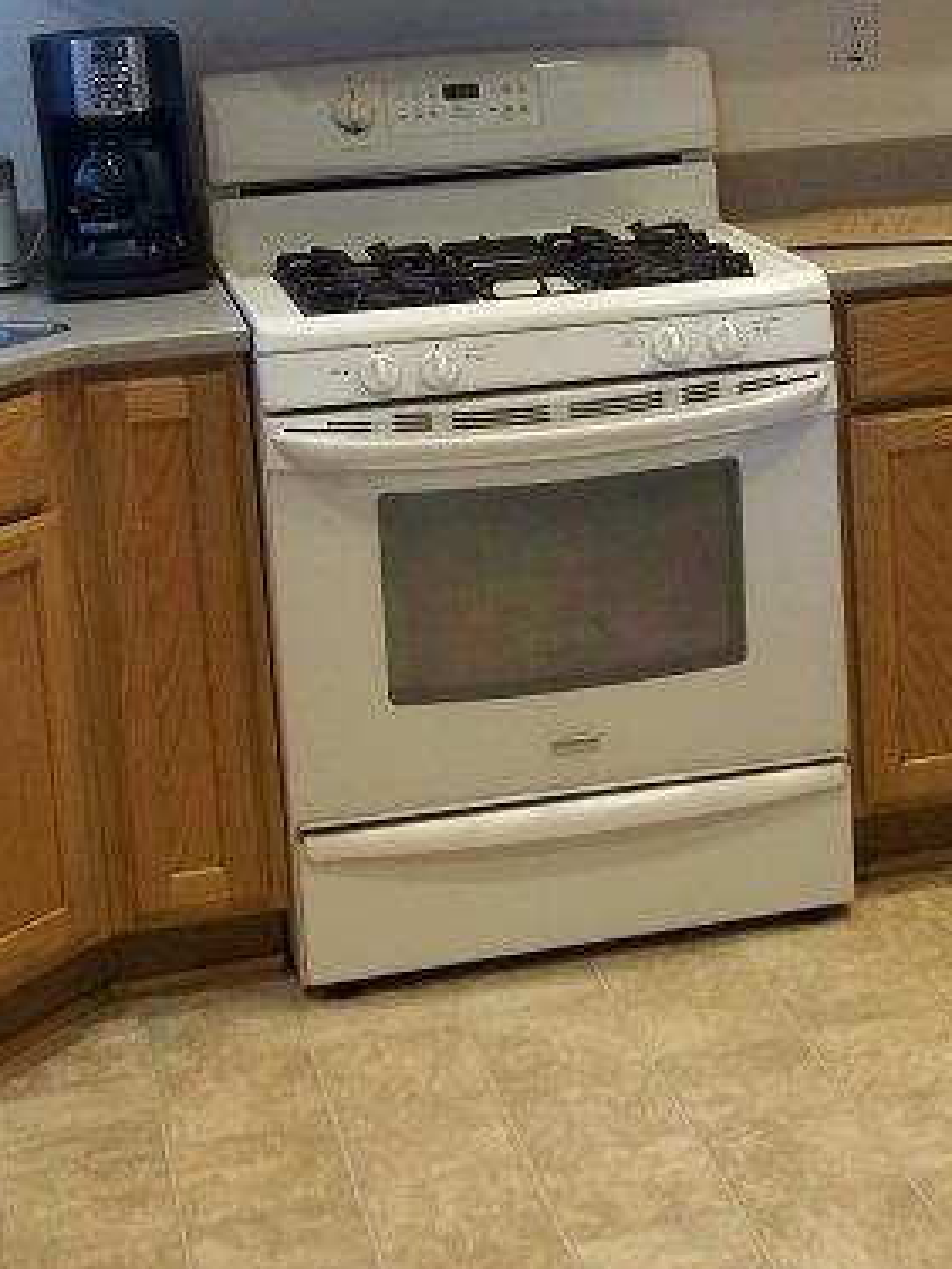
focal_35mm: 73
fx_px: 2677
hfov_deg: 19.8
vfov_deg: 26.4
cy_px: 331
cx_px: 861
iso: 160
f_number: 2.9
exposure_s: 1/20
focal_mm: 5.7
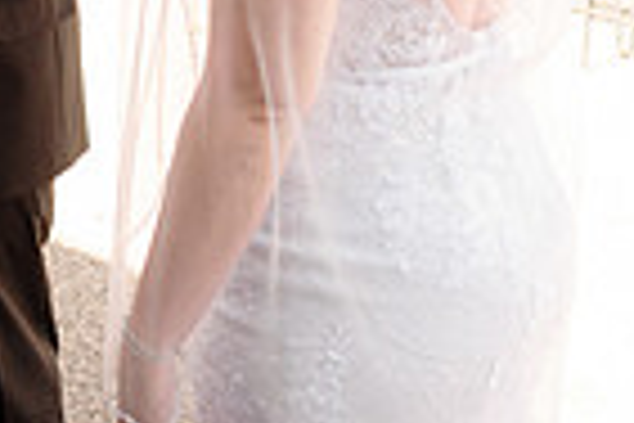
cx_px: 4
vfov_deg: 13.2
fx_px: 1743
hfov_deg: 20.0
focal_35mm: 99
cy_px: -178
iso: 160
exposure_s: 1/400
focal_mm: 24
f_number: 2.8
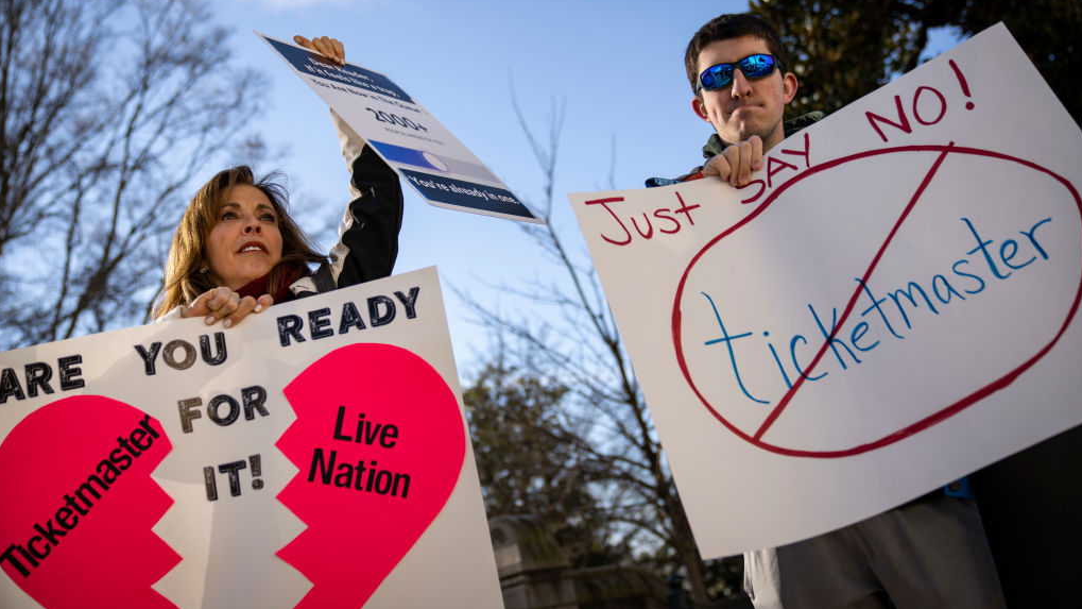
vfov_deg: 29.7
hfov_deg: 50.5
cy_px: 263
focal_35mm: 40
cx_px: 542
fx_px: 1148
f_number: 2.8
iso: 100
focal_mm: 38
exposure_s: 1/1250
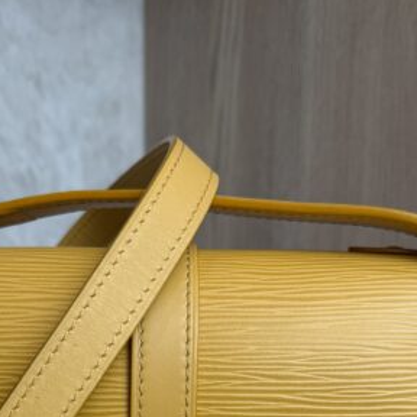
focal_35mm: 59
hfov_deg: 29.0
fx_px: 804
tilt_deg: -12.3
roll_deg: -0.5
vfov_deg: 26.3
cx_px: 156
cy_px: 481
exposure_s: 1/131
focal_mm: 6.76
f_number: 1.78
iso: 50
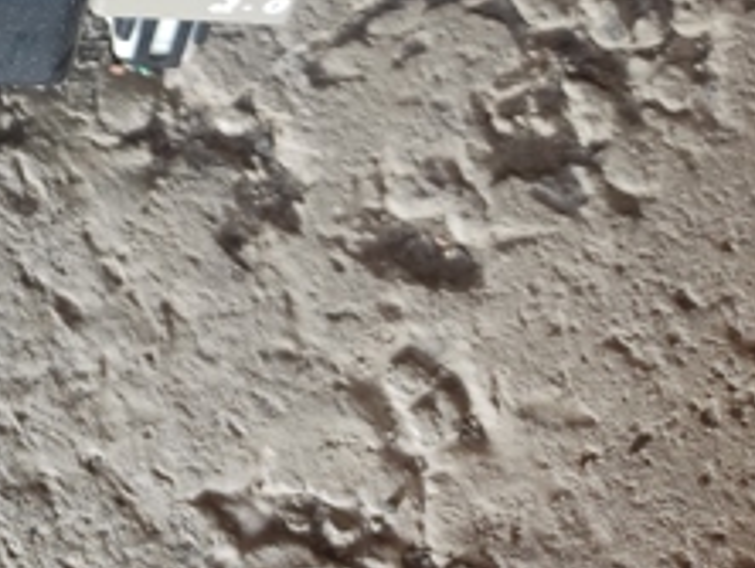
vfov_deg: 18.6
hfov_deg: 23.3
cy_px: -228
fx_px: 1572
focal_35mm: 72
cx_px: -272
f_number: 1.79
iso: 403
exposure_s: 1/50
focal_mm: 4.71
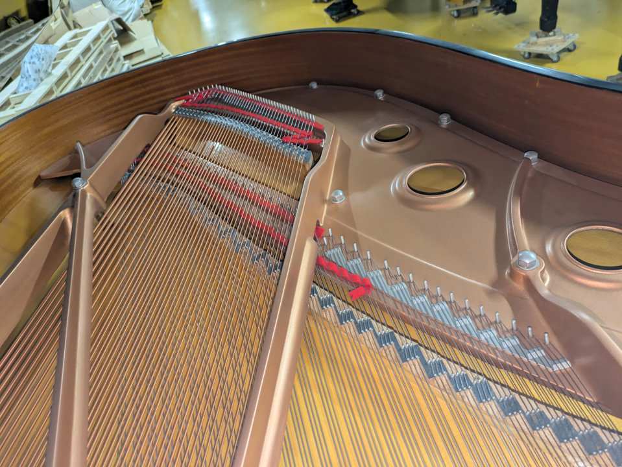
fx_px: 449
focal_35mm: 25
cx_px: 311
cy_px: 234
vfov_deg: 54.9
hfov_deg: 69.4
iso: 310
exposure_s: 1/40
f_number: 1.89
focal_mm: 5.43
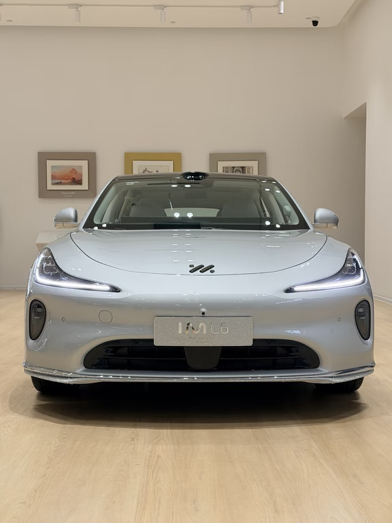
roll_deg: +0.2
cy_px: 262
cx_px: 196
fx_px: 725
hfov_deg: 30.3
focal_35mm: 48
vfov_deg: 39.7
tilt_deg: -2.0
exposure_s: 1/256
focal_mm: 6.76
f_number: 1.78
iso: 80
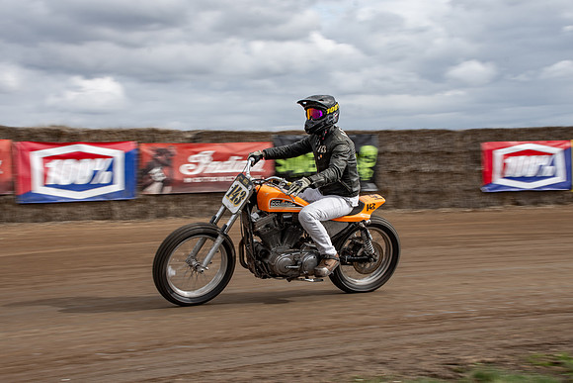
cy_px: 192
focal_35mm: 69
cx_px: 286
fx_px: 1092
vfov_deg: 19.9
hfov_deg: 29.4
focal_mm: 44
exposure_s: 1/125
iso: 100
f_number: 13
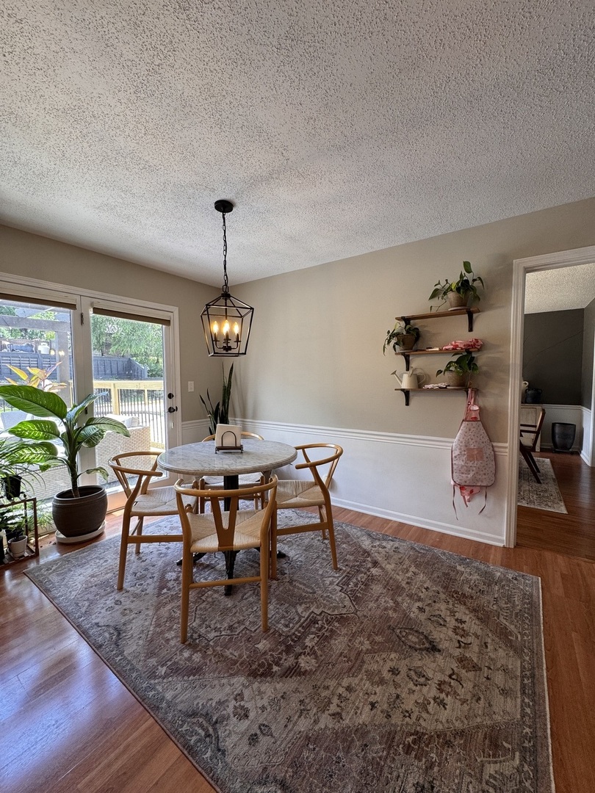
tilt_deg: -3.4
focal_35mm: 14
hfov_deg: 85.7
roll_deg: +0.5
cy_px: 396
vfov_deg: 102.1
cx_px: 298
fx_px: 321
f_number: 2.2
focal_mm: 2.22
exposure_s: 1/125
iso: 100
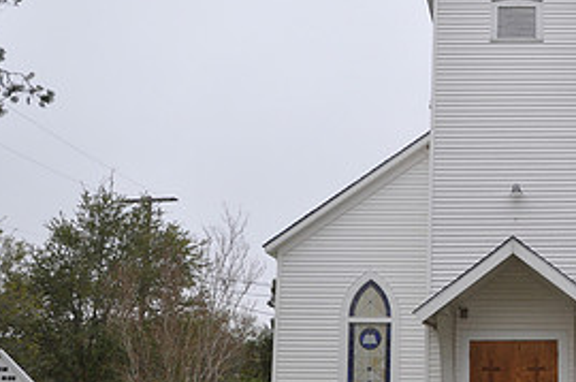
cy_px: 180
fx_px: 926
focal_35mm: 58
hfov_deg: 32.0
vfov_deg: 23.3
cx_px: 570
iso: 250
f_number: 5.6
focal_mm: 18
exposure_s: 1/30
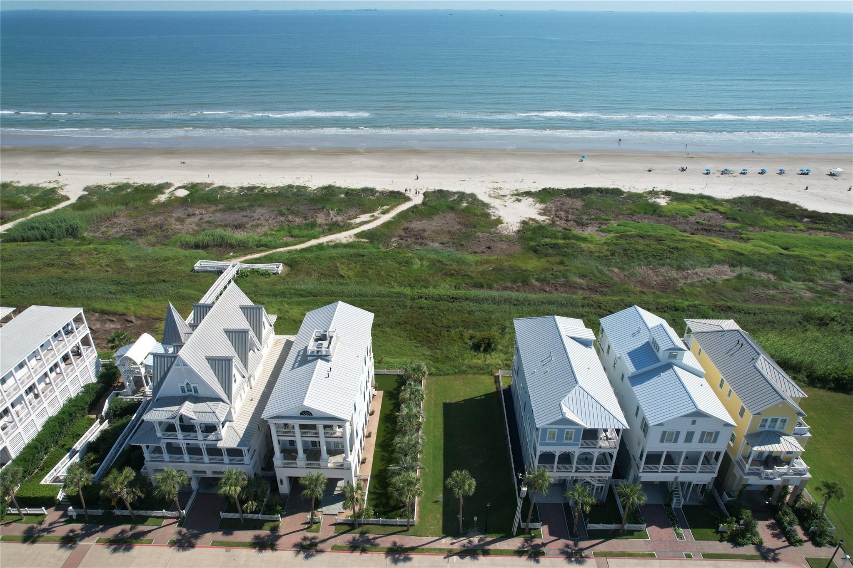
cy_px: 284
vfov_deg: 57.2
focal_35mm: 22
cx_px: 426
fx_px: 521
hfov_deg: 78.6
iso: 100
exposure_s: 1/2000
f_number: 2.8
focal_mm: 8.38
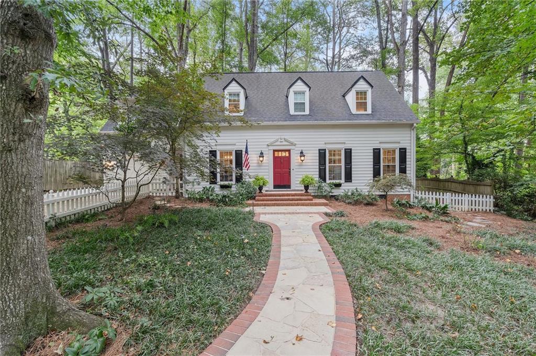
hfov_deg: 96.8
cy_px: 178
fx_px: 238
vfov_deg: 73.7
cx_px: 268
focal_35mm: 16
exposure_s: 1/200
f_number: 7.1
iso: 640
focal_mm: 16
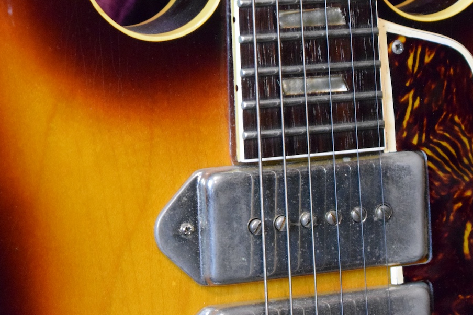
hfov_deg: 15.0
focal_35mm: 137
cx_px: 246
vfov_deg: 10.0
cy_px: 65
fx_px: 1798
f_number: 5.6
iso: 6400
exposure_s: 1/60
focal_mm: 55
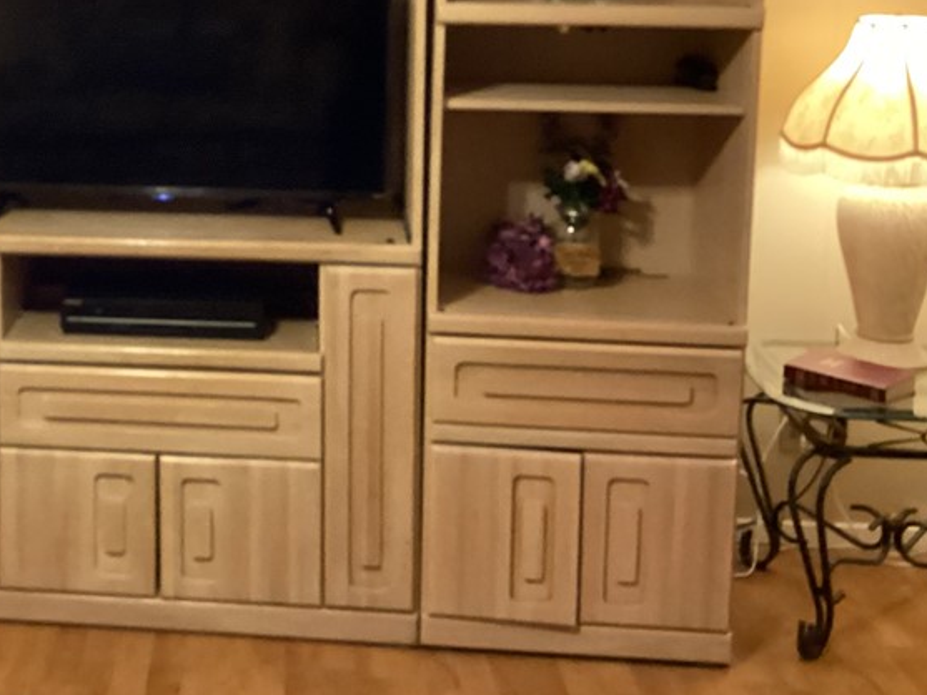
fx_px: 1527
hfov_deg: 32.3
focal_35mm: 57
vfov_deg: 24.9
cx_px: 112
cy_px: 73
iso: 500
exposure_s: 1/30
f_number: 2.4
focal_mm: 3.3
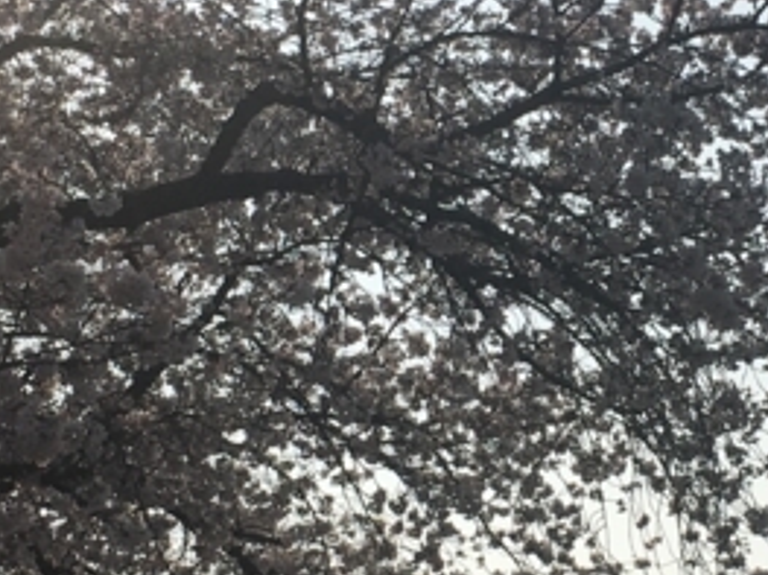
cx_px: 631
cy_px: 301
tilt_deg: +17.7
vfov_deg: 13.1
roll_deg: +1.7
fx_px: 2506
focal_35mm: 113
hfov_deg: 17.3
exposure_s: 1/5495
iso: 25
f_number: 2.2
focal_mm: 4.15
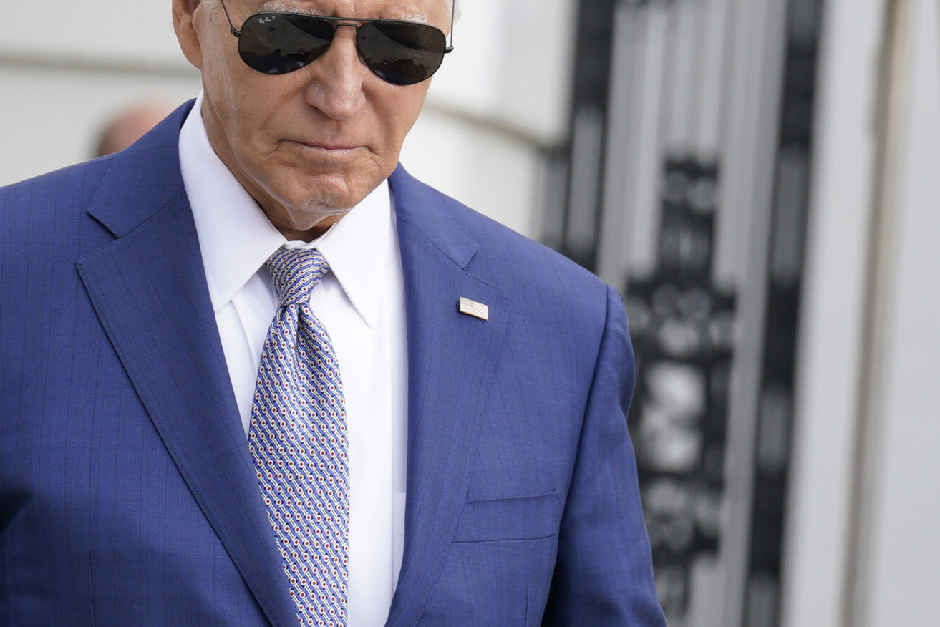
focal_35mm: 384
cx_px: 387
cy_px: 337
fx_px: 10028
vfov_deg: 3.6
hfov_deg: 5.4
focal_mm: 197
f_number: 5.6
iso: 400
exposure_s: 1/500
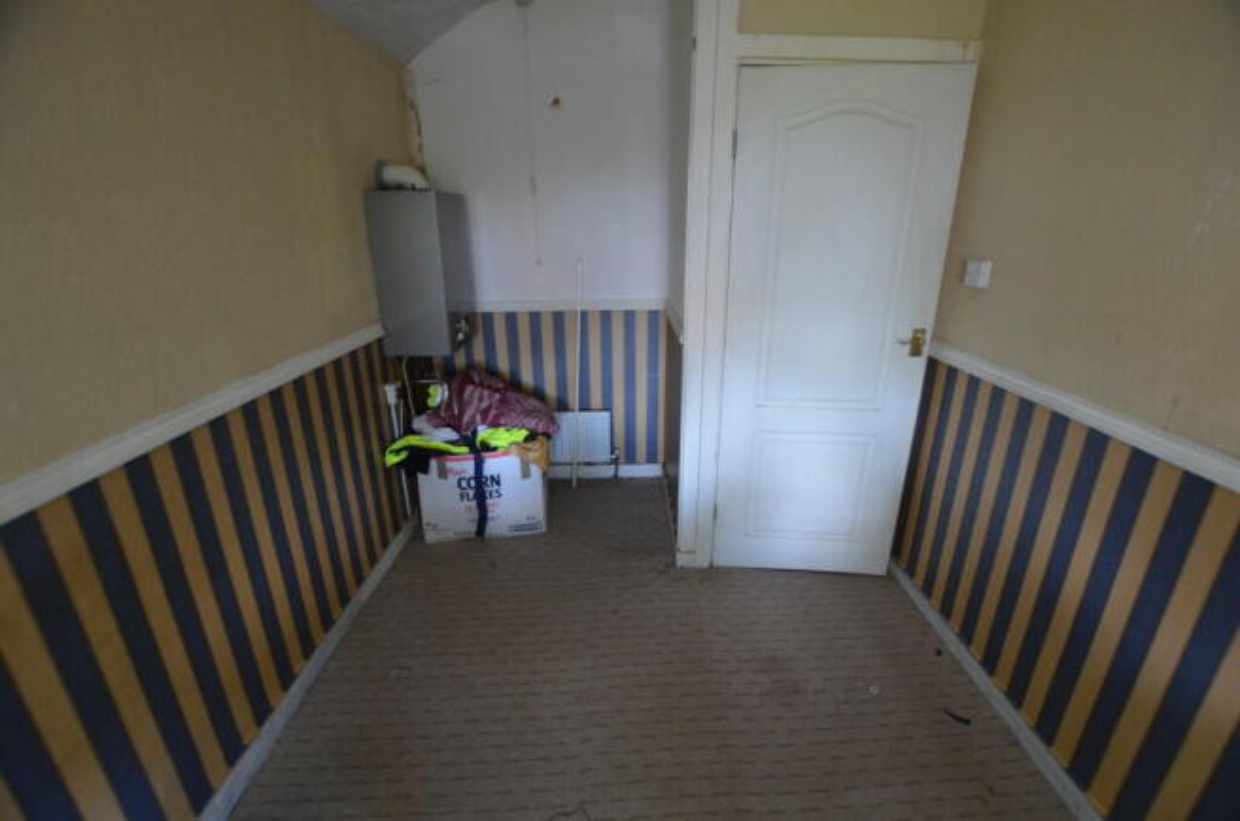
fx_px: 515
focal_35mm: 15
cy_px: 410
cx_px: 620
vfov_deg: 77.0
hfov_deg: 100.5
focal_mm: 10
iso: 1000
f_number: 3.5
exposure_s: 1/30
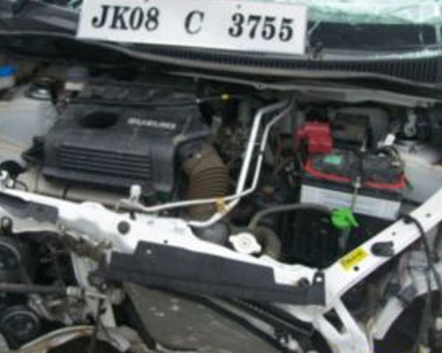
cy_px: 172
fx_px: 666
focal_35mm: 51
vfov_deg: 29.6
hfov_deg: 36.6
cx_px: 184
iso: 80
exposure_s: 1/618
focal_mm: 6
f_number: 2.7
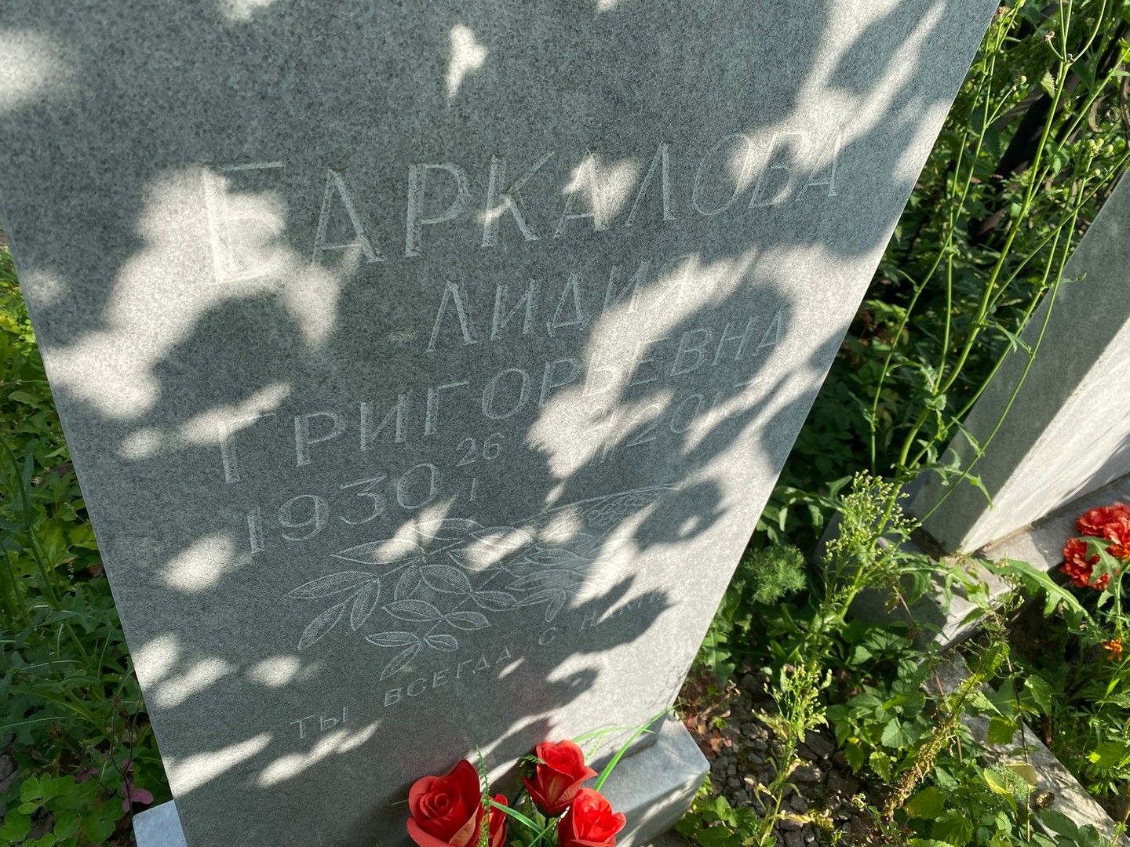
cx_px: 565
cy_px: 424
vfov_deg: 53.1
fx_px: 849
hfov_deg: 67.3
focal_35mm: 26
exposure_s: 1/1287
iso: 32
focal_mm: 4.25
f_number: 1.8
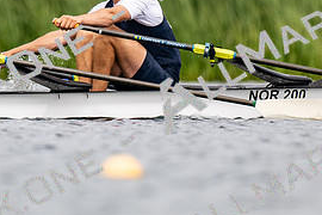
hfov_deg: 1.1
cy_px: 22
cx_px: 57
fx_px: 17270
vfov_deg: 0.7
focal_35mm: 1931
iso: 280
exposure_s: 1/2500
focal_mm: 600
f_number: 4
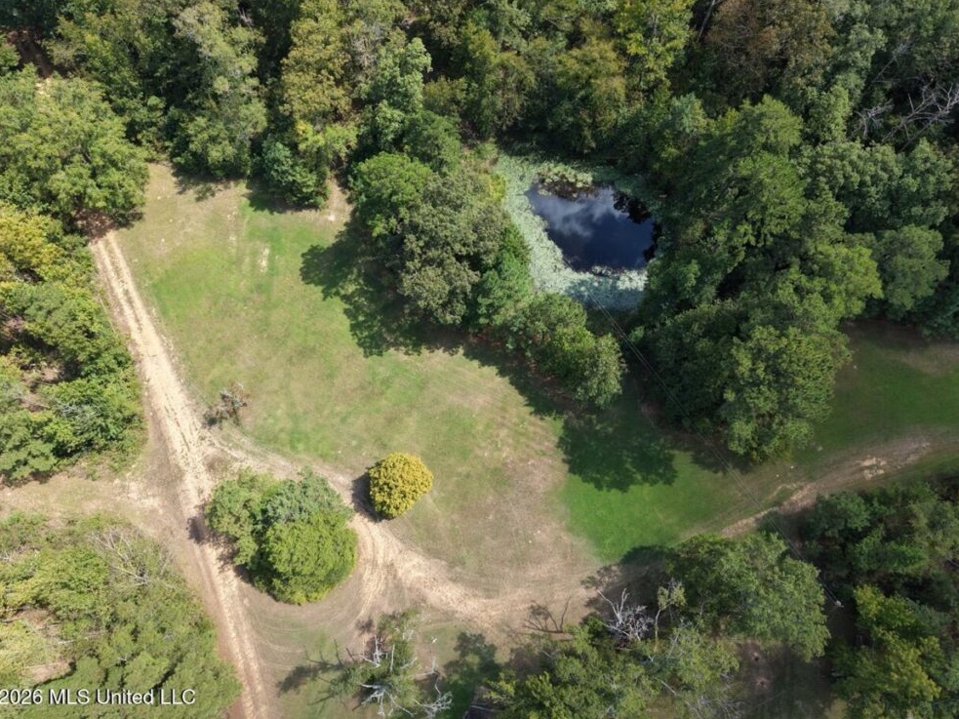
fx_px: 693
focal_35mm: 25
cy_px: 355
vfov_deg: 54.9
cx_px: 478
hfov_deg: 69.4
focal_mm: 8.67
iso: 150
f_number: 1.8
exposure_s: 1/1600
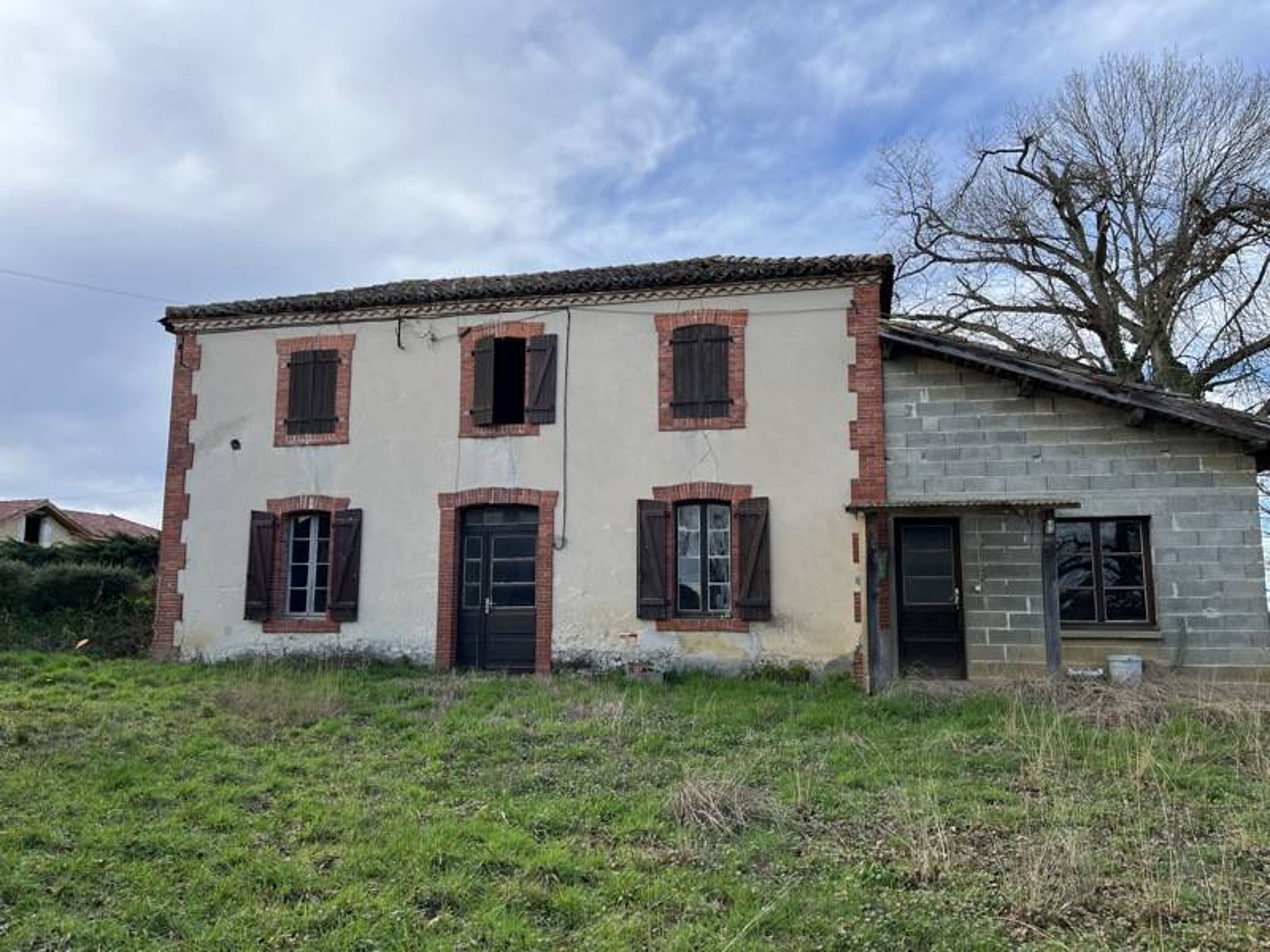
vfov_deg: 53.1
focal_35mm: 26
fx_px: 954
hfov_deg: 67.3
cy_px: 476
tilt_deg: +8.4
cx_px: 635
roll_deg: +1.3
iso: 50
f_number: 1.6
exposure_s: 1/1096
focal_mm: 5.1
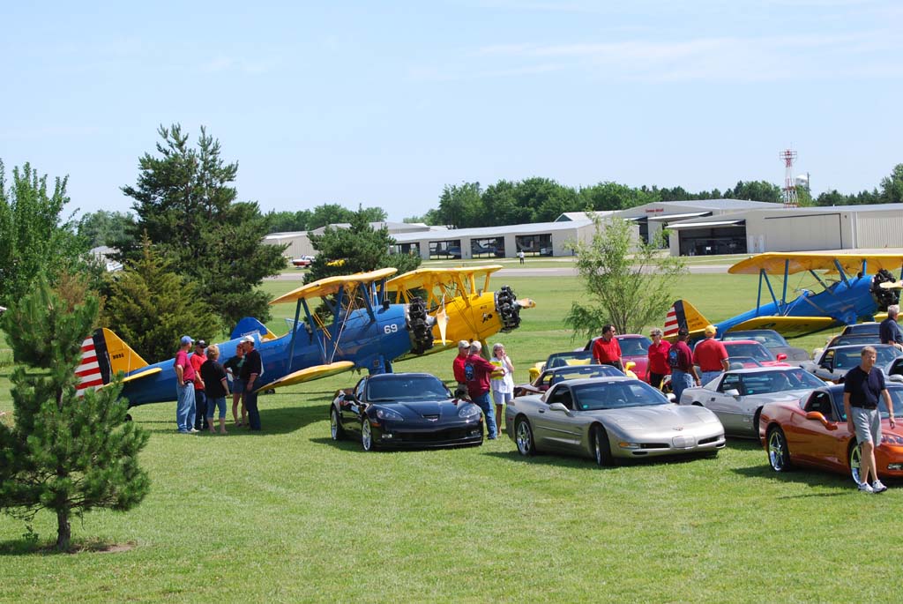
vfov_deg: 13.1
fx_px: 2636
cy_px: 302
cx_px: 452
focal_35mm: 105
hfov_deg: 19.4
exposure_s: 1/500
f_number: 5.6
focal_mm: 70
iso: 140
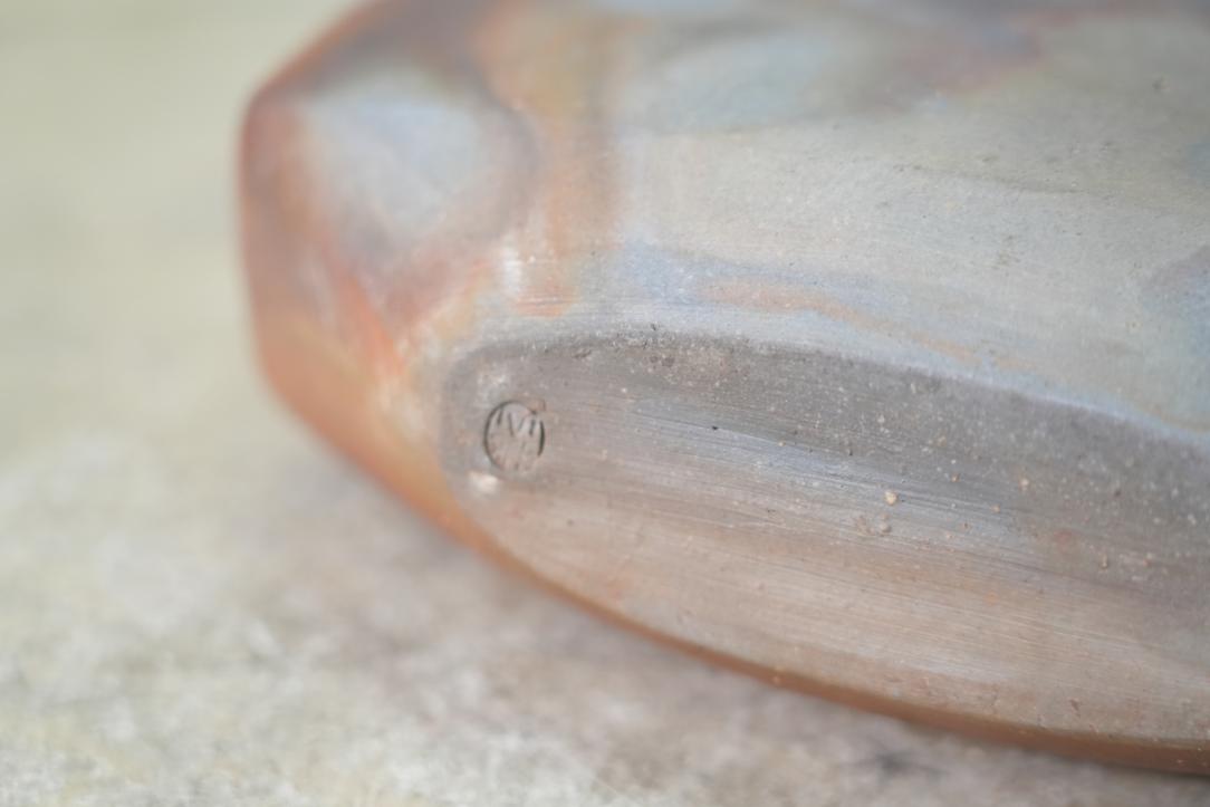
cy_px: 404
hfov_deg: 19.5
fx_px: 3529
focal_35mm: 105
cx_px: 605
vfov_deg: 13.0
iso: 2000
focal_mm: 105
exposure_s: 1/125
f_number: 4
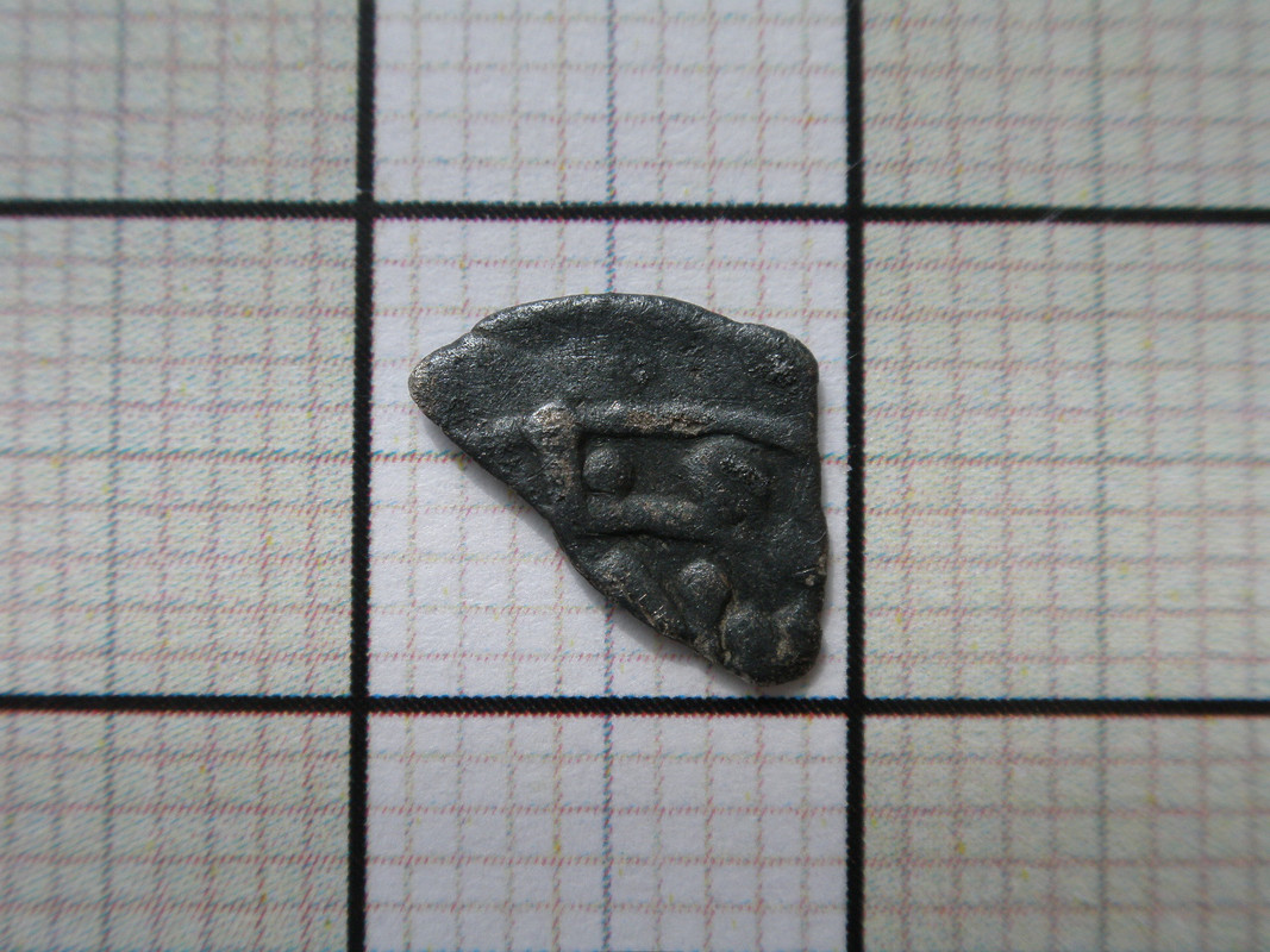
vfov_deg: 28.0
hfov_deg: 36.8
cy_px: 476
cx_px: 635
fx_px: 1908
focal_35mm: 52
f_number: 4.3
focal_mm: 9.1
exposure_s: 1/80
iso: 64
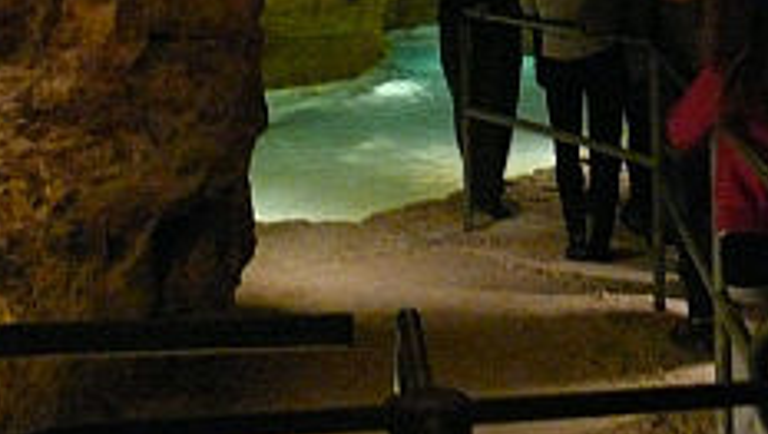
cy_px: -60
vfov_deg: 15.8
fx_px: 1508
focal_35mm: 74
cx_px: 722
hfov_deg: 27.3
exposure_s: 1/6
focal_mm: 7.4
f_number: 2.8
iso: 800
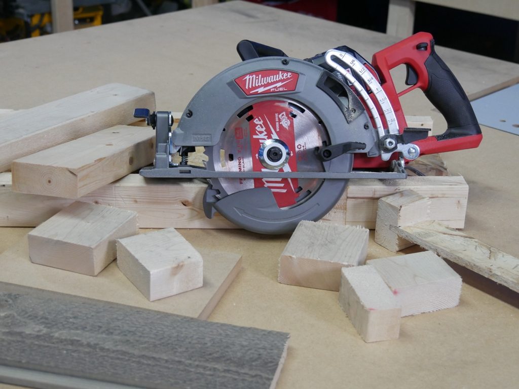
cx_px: 260
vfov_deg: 24.4
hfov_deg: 32.2
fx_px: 900
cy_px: 194
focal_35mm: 60
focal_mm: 30
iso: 1600
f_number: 4.4
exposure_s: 1/60
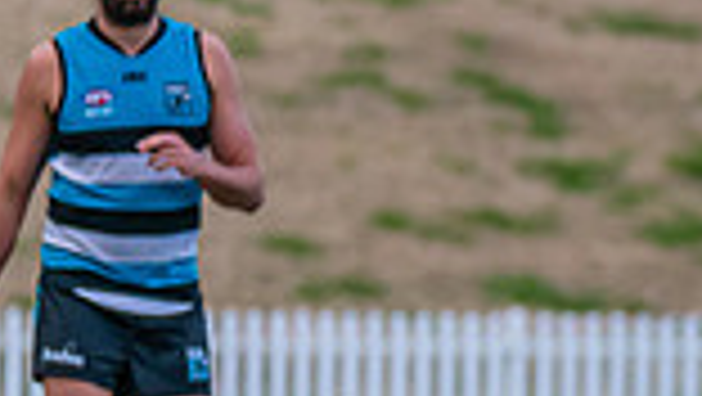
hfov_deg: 1.6
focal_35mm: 1367
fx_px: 25463
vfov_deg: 0.9
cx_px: 1082
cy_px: 520
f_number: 5.6
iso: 1800
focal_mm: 300
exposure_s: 1/2000
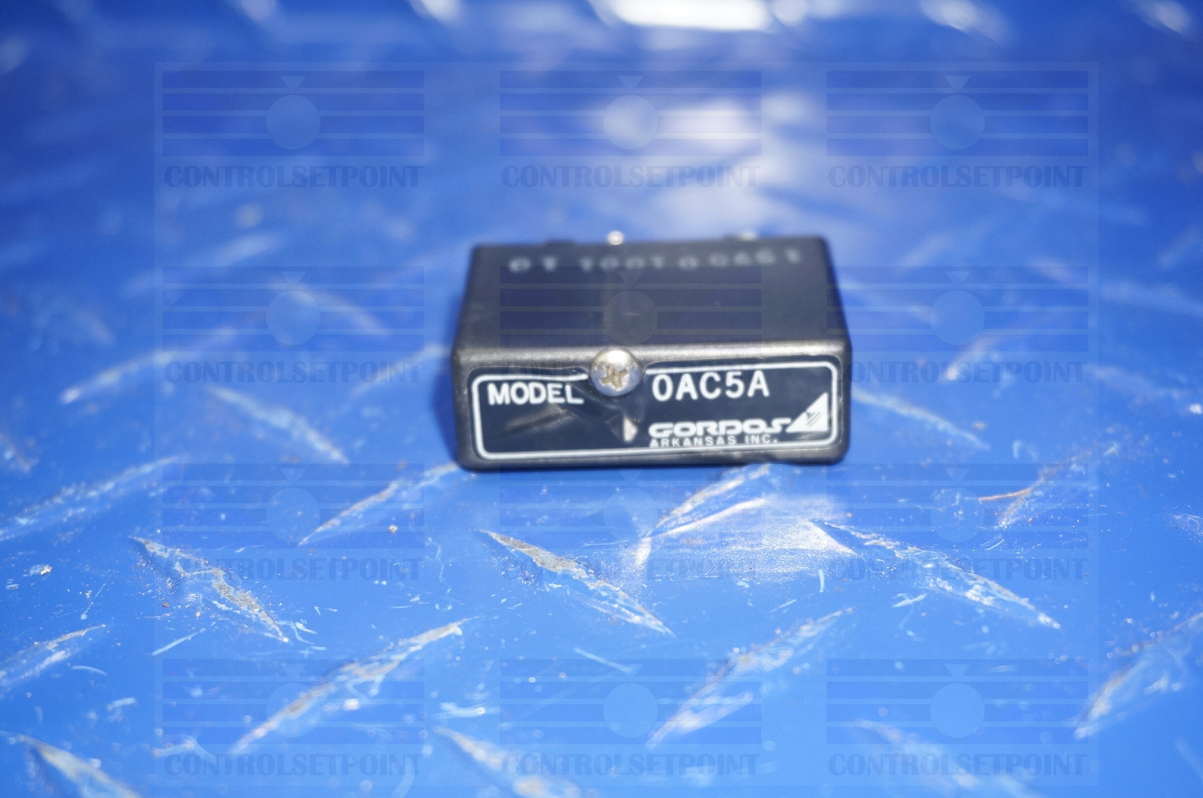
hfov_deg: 37.9
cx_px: 602
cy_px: 399
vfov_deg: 25.7
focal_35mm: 52
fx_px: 1752
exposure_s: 1/60
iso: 500
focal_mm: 35
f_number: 5.6
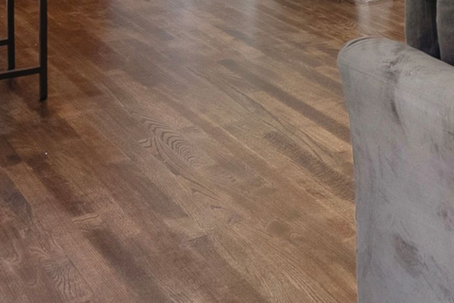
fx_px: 1098
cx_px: 518
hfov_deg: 21.9
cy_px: -323
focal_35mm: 87
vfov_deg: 13.3
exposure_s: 1/4
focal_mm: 16
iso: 200
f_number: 8
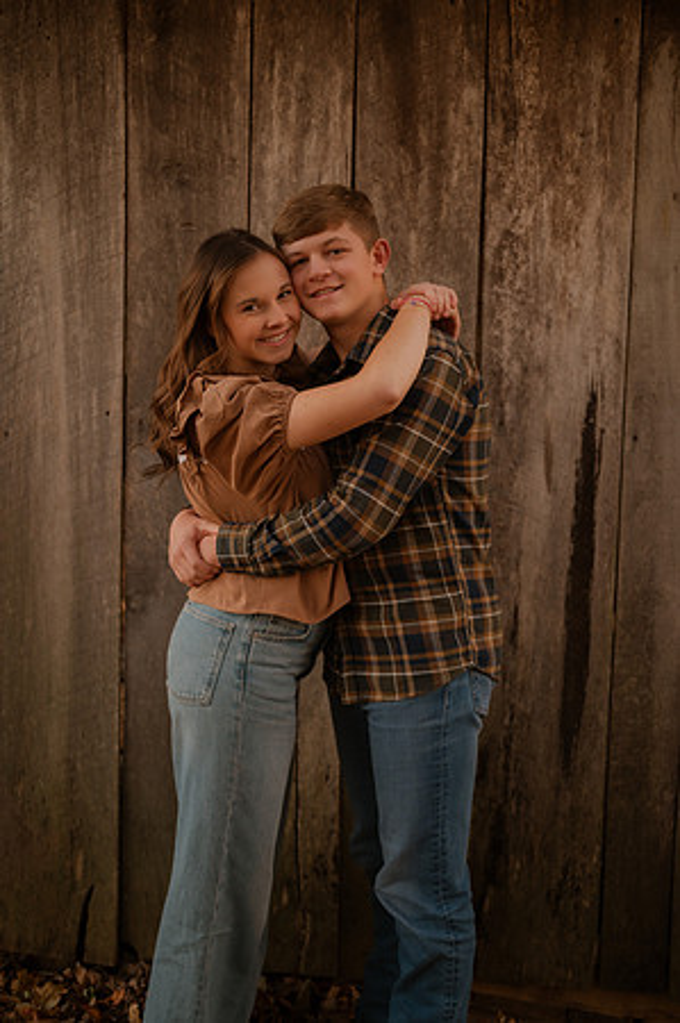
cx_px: 340
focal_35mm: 50
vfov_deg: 39.6
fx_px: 1420
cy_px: 512
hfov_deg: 26.9
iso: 250
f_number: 1.8
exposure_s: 1/125
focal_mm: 50
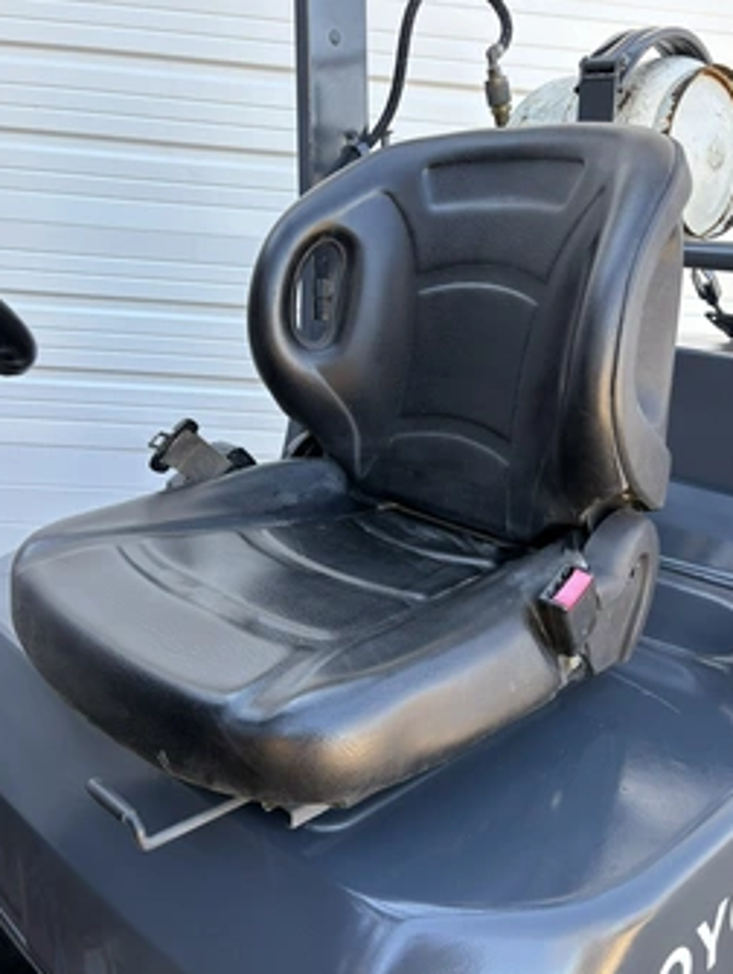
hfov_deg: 45.5
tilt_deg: -15.8
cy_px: 506
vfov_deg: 58.3
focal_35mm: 31
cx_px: 398
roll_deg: -4.5
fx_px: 874
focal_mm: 5.96
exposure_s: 1/245
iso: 64
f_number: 1.6
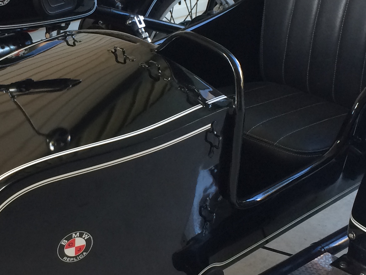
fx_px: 856
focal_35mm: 81
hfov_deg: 23.9
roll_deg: +0.6
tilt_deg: -26.5
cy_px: 113
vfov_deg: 18.2
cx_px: 100
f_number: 2.2
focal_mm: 4.15
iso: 40
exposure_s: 1/33
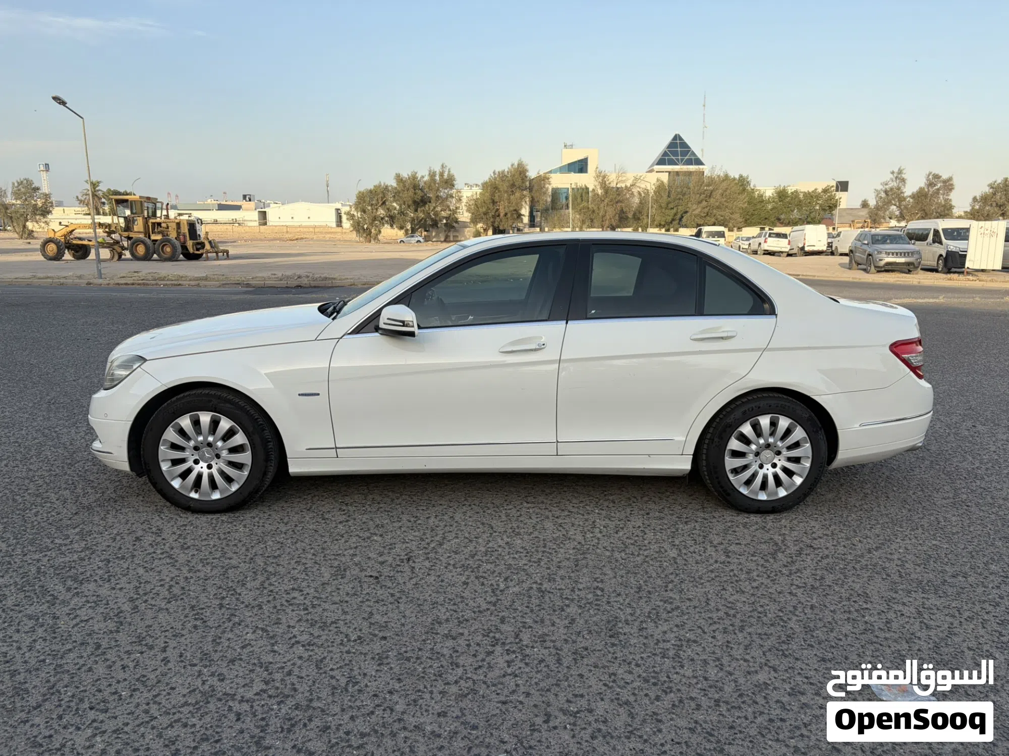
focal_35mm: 26
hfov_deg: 67.3
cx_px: 504
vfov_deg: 53.1
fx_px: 758
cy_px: 378
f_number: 1.6
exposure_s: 1/1081
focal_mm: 5.96
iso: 50
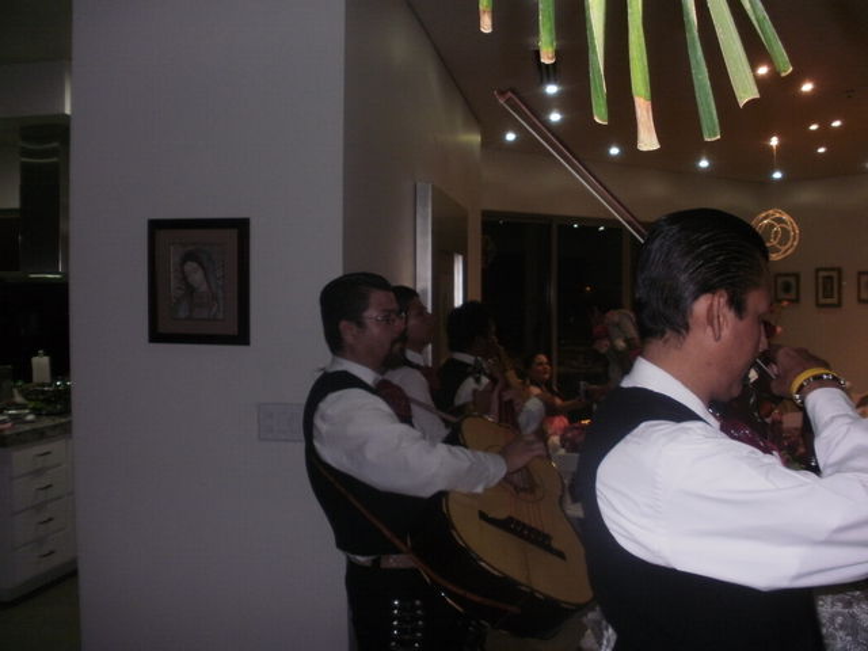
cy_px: 326
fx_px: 903
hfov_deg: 51.4
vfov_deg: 39.7
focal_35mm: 36
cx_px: 434
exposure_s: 1/30
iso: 125
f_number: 3.5
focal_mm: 6.3
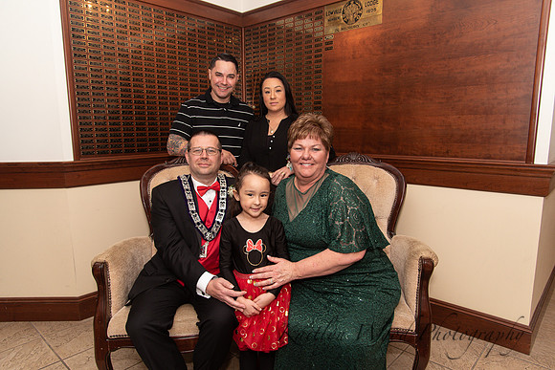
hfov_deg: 73.7
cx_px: 278
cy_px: 185
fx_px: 370
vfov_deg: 53.2
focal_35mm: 24
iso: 800
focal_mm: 24
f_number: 4
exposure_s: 1/200
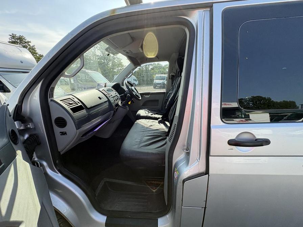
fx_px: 123
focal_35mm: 14
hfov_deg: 102.1
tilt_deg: -12.2
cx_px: 152
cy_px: 114
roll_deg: -1.9
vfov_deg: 85.7
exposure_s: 1/405
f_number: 2.2
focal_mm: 2.22
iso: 40
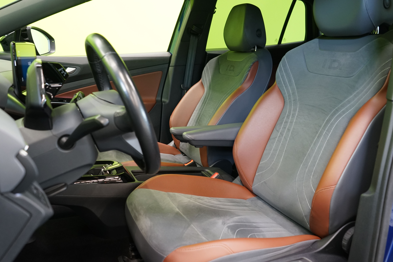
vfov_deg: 43.6
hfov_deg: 61.9
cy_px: 131
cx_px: 196
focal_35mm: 30
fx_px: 327
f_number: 4.5
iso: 1600
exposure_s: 1/20
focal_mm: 30
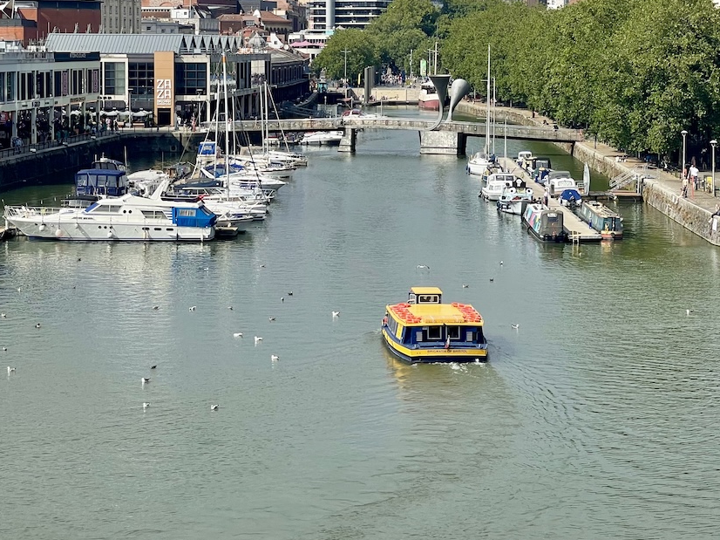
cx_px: 371
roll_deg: +0.0
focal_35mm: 93
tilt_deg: -2.9
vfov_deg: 15.8
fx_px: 1934
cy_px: 150
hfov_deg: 21.1
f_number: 2.2
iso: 20
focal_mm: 7.5
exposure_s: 1/1309
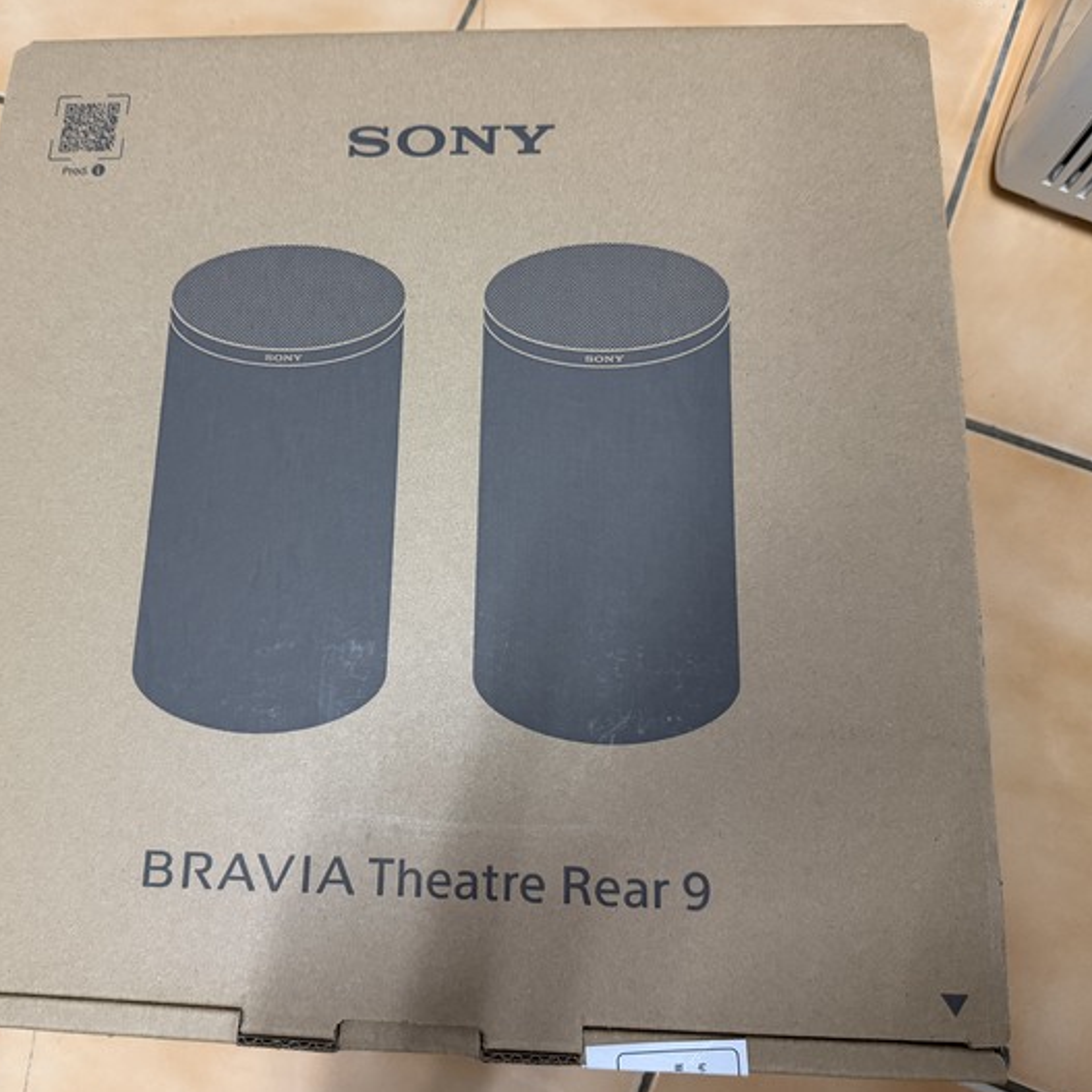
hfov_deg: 55.3
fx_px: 1035
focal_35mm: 29
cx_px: 448
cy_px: 551
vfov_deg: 55.6
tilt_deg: -74.3
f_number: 1.78
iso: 400
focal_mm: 6.76
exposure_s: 1/60
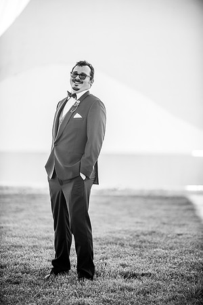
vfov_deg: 12.8
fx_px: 1353
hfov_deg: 8.6
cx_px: 102
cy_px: 152
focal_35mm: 160
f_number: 2.8
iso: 400
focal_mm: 160
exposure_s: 1/1600
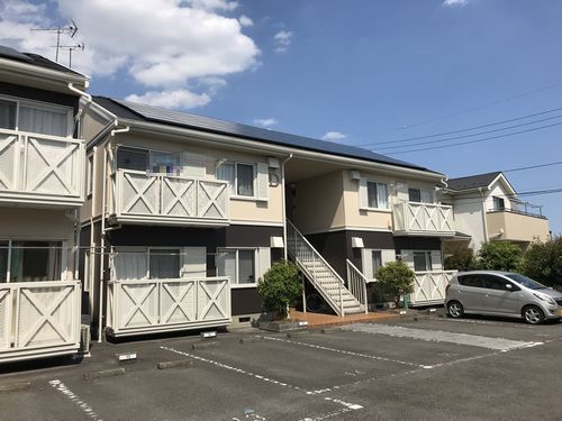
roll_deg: +1.2
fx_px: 455
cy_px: 210
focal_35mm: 28
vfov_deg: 49.7
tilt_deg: +8.8
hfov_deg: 63.4
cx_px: 281
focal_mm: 3.99
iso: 20
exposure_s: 1/4000
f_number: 1.8
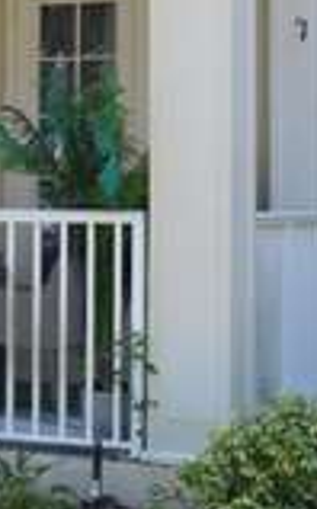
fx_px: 1663
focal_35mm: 120
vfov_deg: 17.4
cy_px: 166
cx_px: -179
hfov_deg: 10.5
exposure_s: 1/125
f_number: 5.6
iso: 360
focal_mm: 26
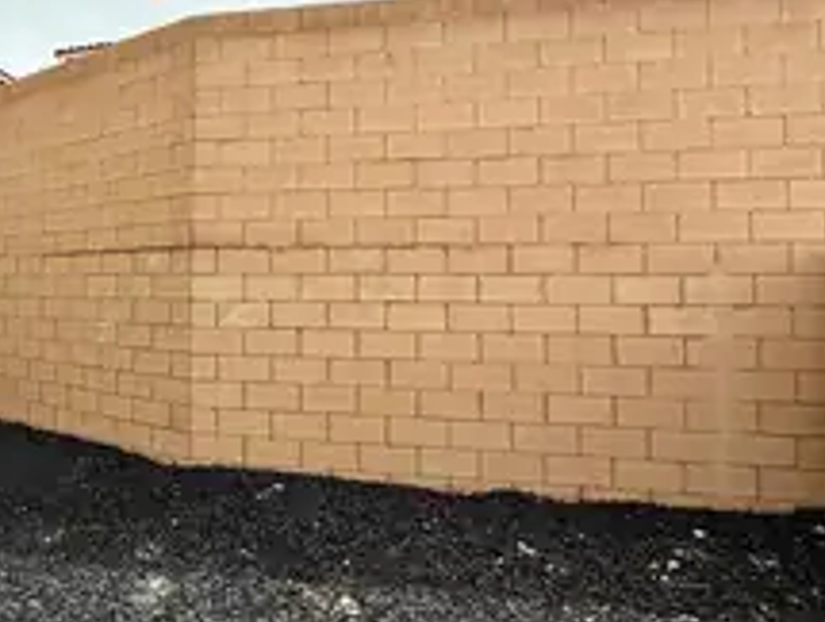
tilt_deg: +2.2
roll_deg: -0.6
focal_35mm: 26
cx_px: 180
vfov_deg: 53.0
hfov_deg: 62.3
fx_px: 621
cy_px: 265
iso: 64
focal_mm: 2.22
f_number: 2.2
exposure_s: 1/928
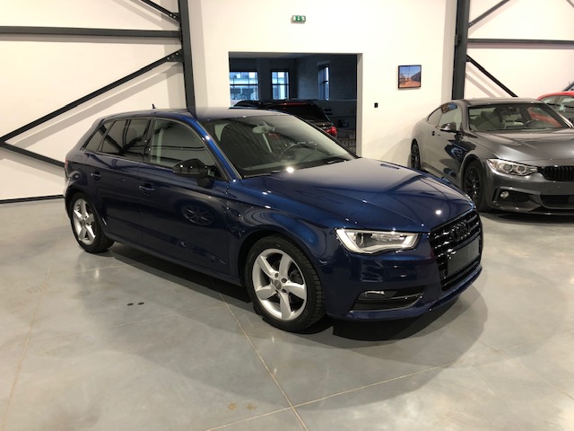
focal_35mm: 28
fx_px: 464
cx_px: 287
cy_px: 216
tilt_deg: -14.2
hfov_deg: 63.4
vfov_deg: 49.7
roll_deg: +2.2
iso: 50
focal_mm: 3.99
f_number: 1.8
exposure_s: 1/17
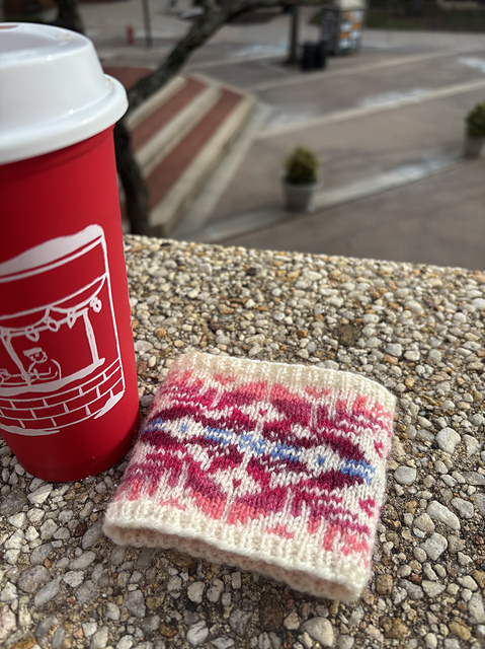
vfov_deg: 67.3
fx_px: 486
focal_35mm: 26
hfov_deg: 53.0
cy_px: 324
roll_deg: +0.4
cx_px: 242
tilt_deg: -38.5
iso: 50
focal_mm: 5.96
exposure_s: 1/2710
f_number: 1.6
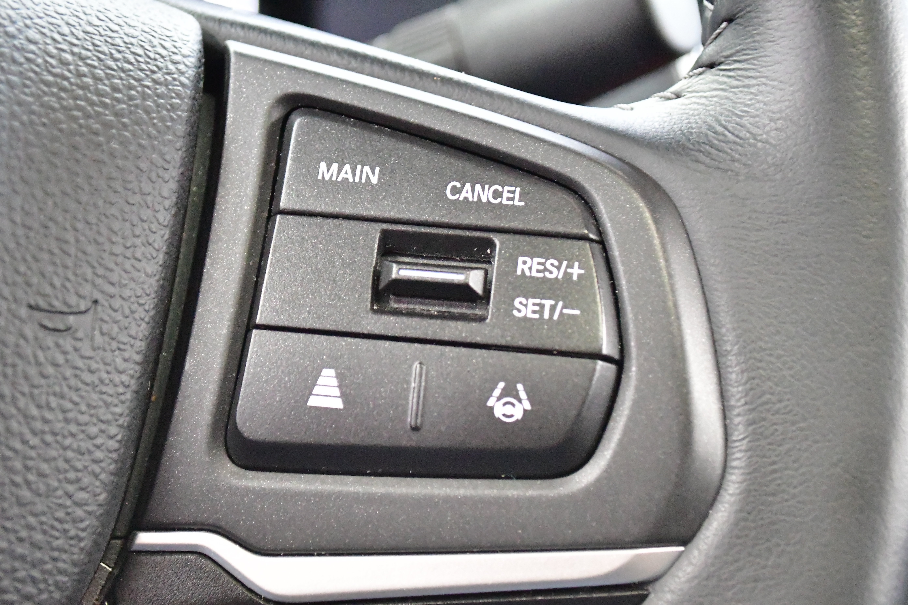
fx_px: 1665
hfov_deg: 30.5
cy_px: 302
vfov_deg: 20.6
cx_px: 454
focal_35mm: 66
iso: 12800
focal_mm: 44
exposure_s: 1/40
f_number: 5.3
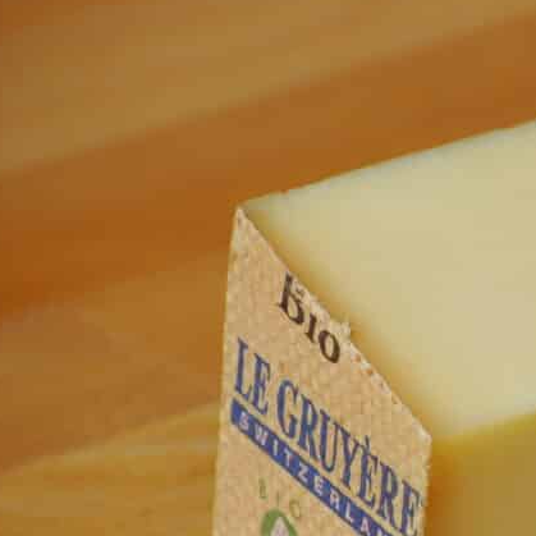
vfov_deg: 4.5
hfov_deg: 4.5
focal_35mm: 389
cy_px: 359
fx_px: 6815
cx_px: 617
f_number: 8
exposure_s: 1/1000
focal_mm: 125
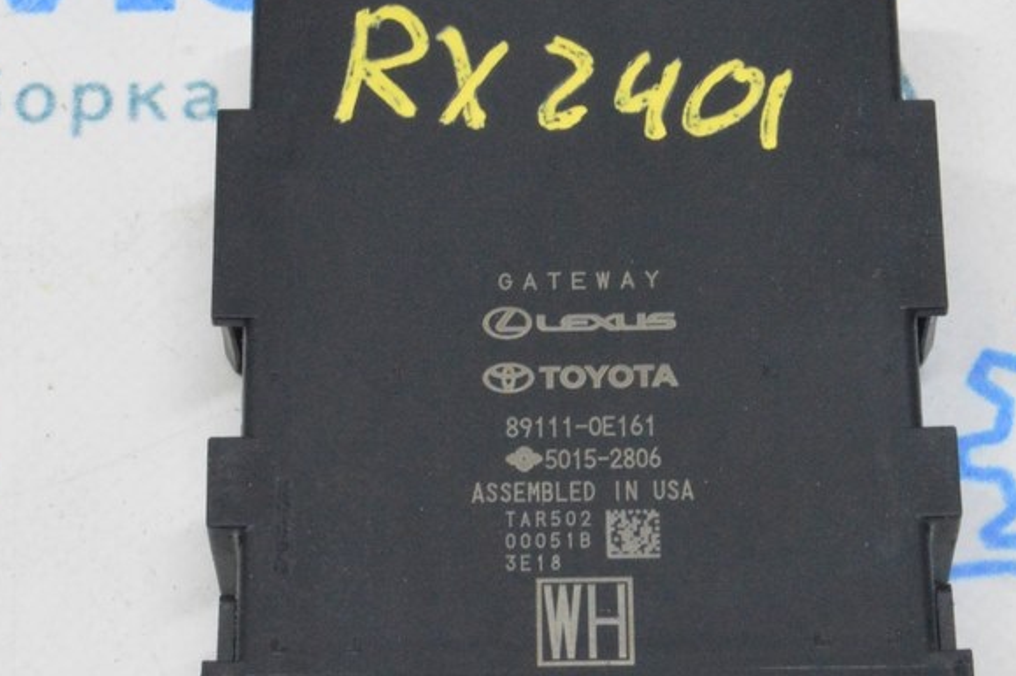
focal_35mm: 138
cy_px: 264
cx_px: 591
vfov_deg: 9.9
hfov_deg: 14.9
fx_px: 3891
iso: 6400
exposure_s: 1/20
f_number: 20
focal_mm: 52
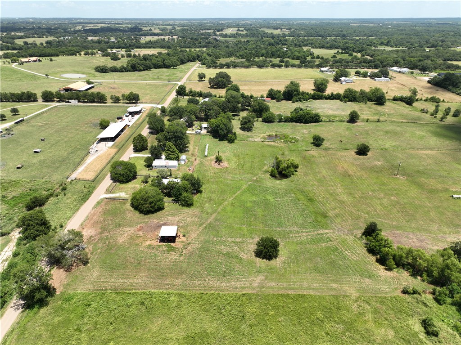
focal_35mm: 24
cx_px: 230
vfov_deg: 56.8
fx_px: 319
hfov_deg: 71.6
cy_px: 172
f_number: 2.8
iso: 100
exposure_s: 1/1250
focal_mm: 12.29
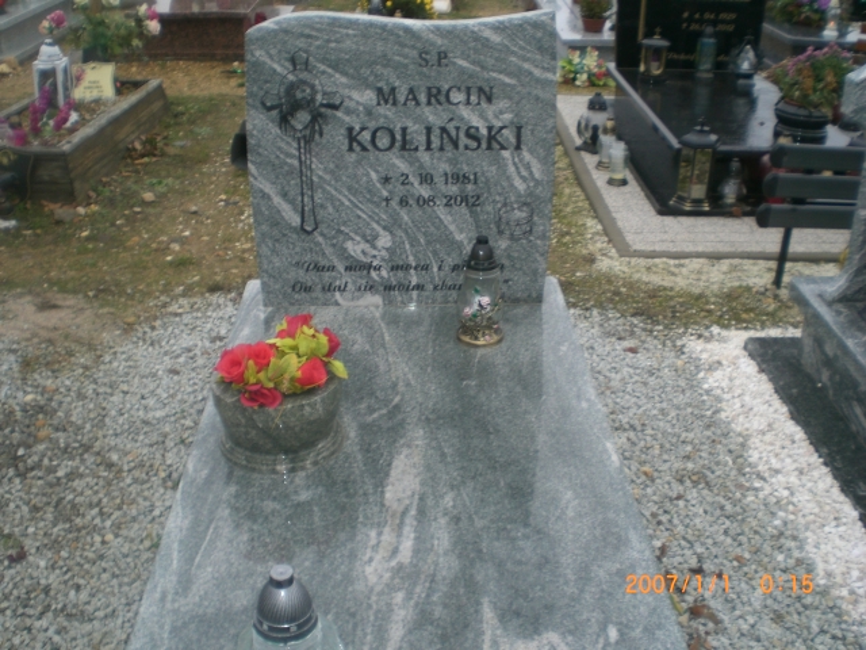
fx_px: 951
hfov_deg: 49.0
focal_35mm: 38
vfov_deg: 37.7
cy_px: 325
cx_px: 433
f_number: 3.1
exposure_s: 1/80
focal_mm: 6.3
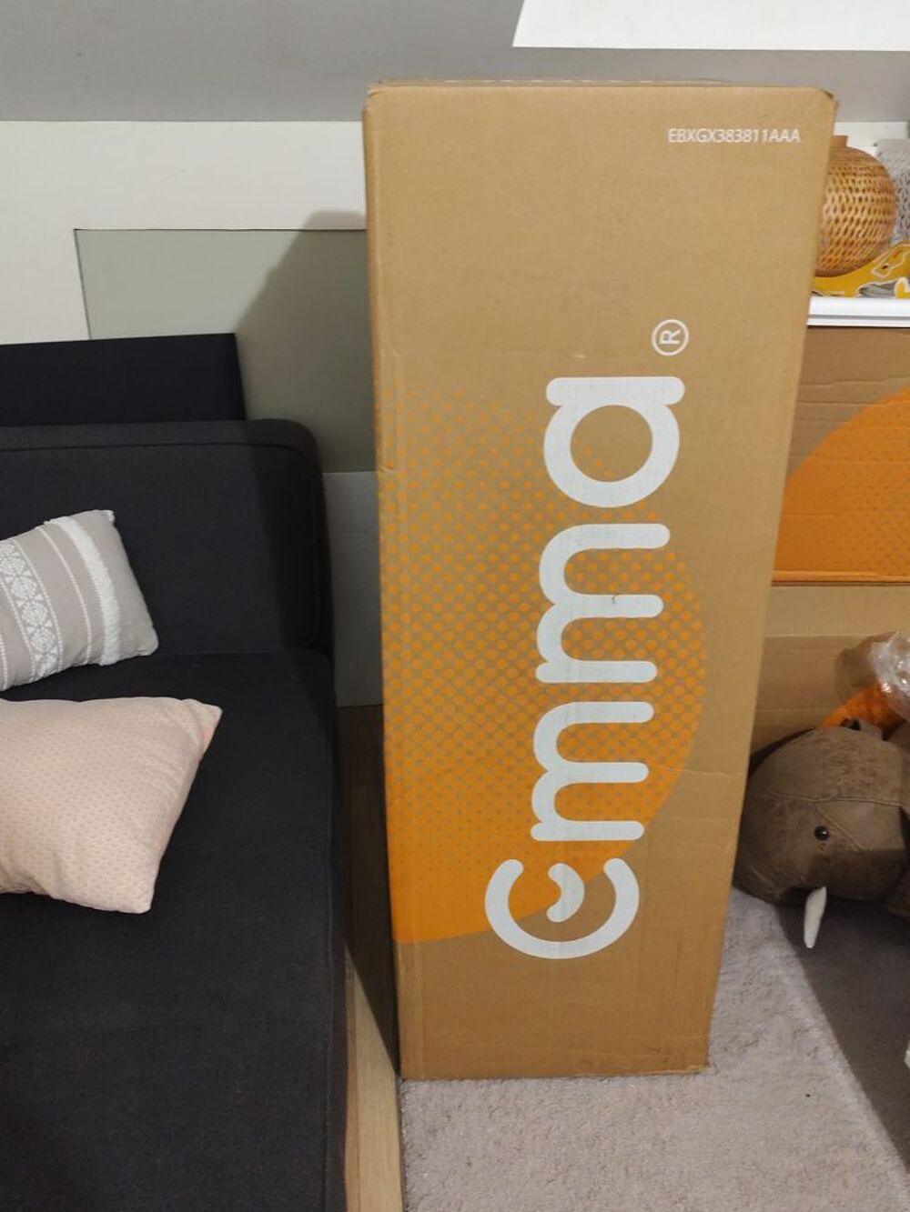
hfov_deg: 46.8
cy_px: 606
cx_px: 455
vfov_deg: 60.0
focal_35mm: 30
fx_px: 1051
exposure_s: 1/16.7
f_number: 1.65
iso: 2500
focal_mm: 6.19
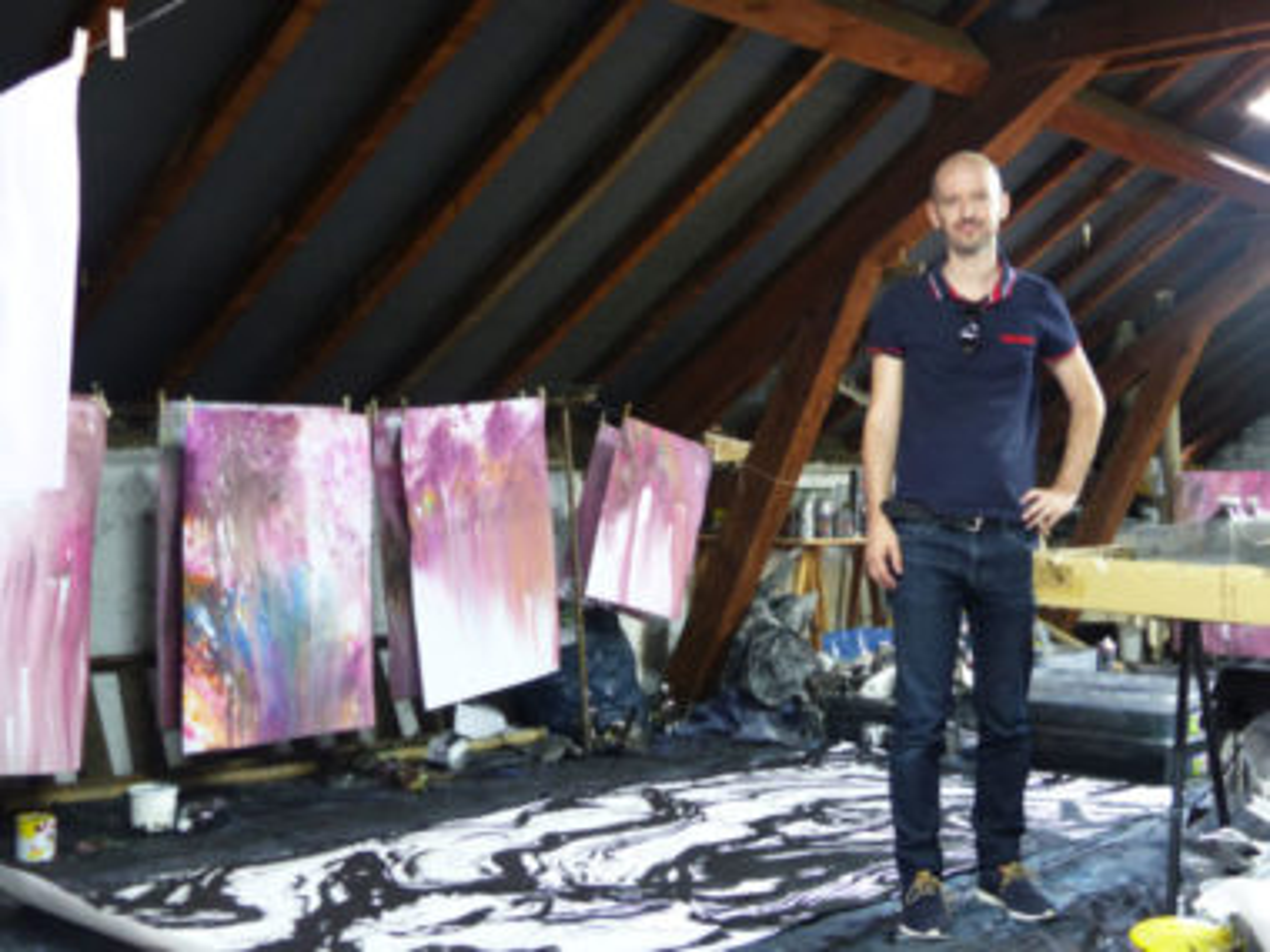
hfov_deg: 42.9
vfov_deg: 32.9
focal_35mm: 44
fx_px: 1614
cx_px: 635
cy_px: 476
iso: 200
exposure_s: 1/10
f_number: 2.8
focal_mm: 7.8
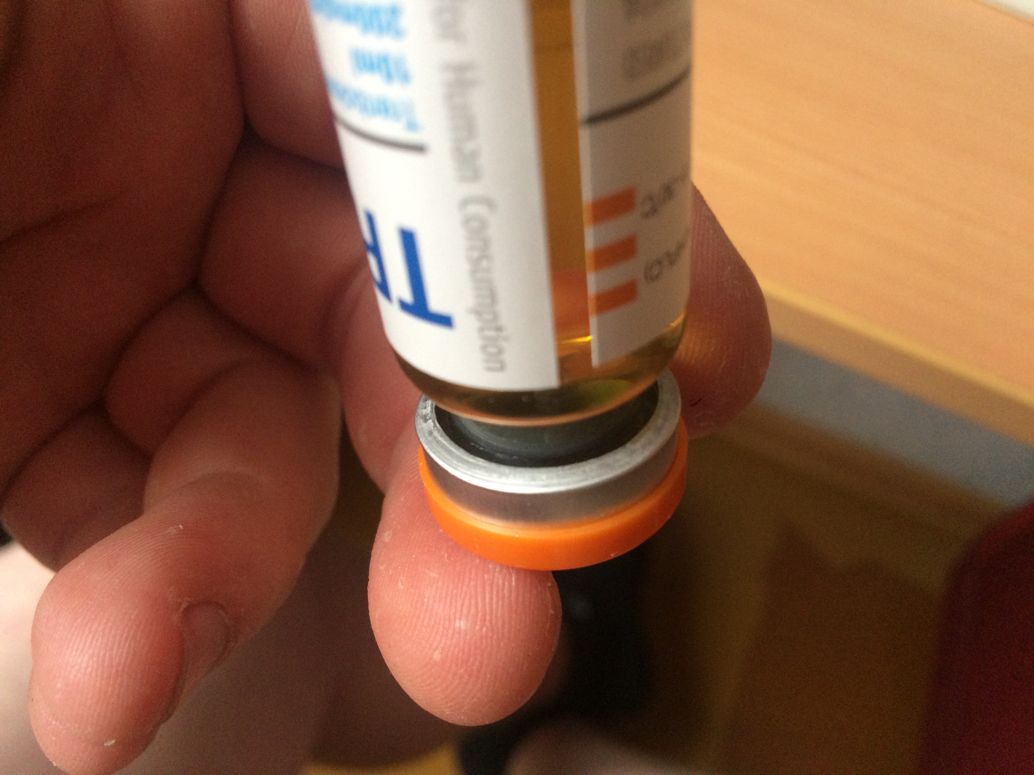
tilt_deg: -55.1
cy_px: 388
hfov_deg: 61.7
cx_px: 517
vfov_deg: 48.2
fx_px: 866
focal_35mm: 29
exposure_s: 1/33
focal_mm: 4.15
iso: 250
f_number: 2.2
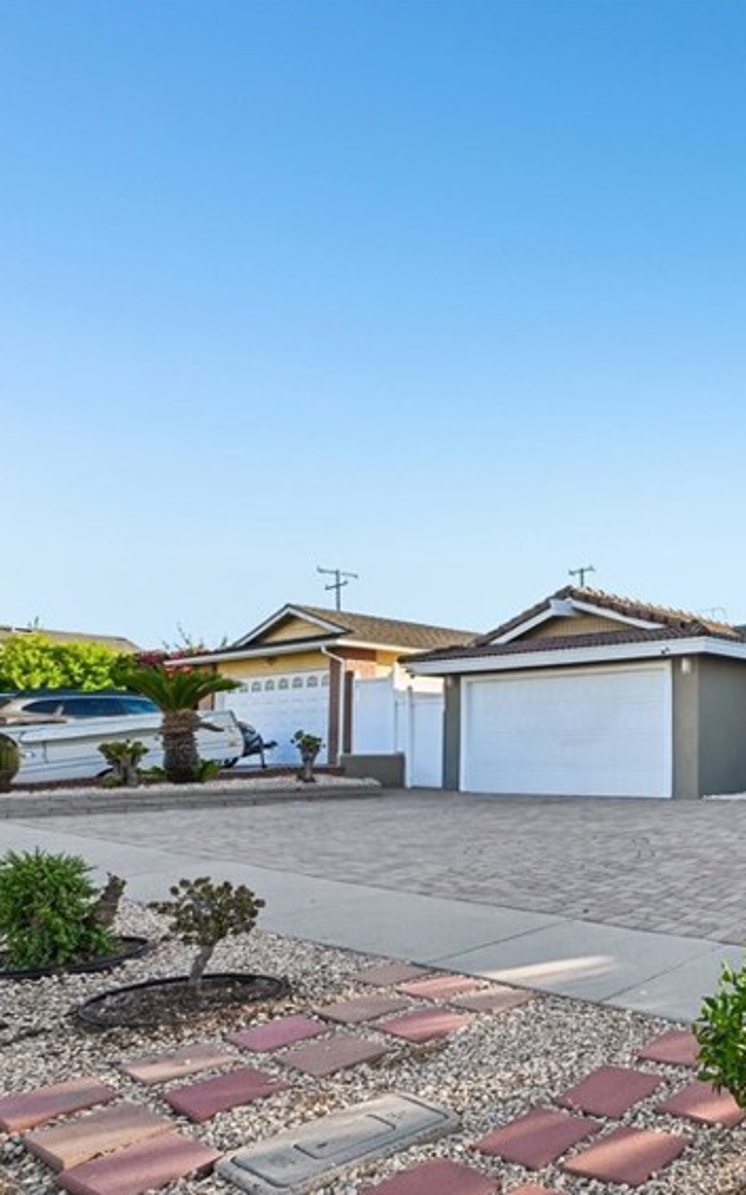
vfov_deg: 74.0
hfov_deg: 41.2
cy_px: 715
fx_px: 781
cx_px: 814
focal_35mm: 24
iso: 250
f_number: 22
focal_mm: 13
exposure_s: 1/15
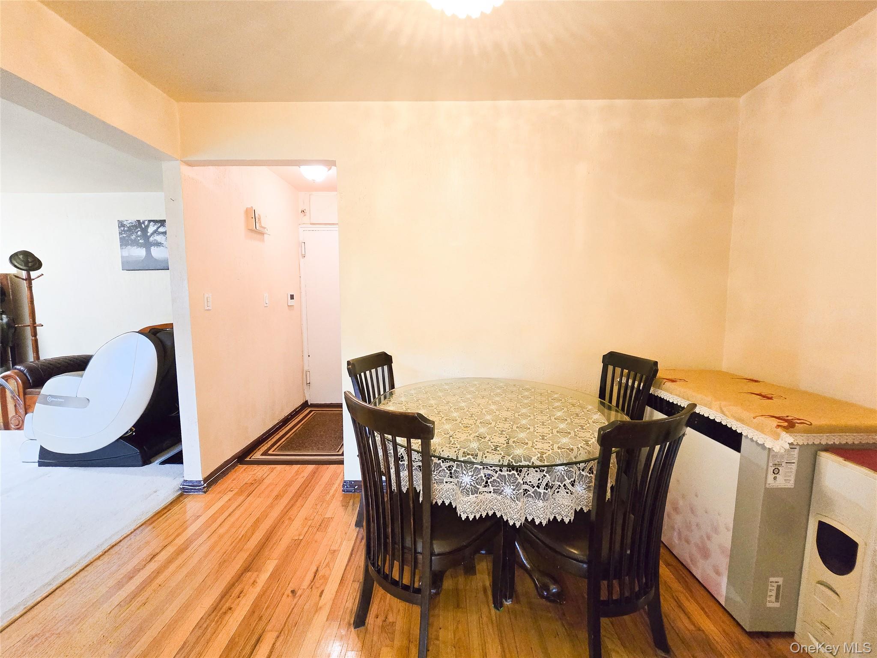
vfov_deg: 89.9
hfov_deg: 106.2
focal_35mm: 13
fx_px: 329
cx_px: 438
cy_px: 329
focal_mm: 2.2
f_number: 2.2
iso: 640
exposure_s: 1/60
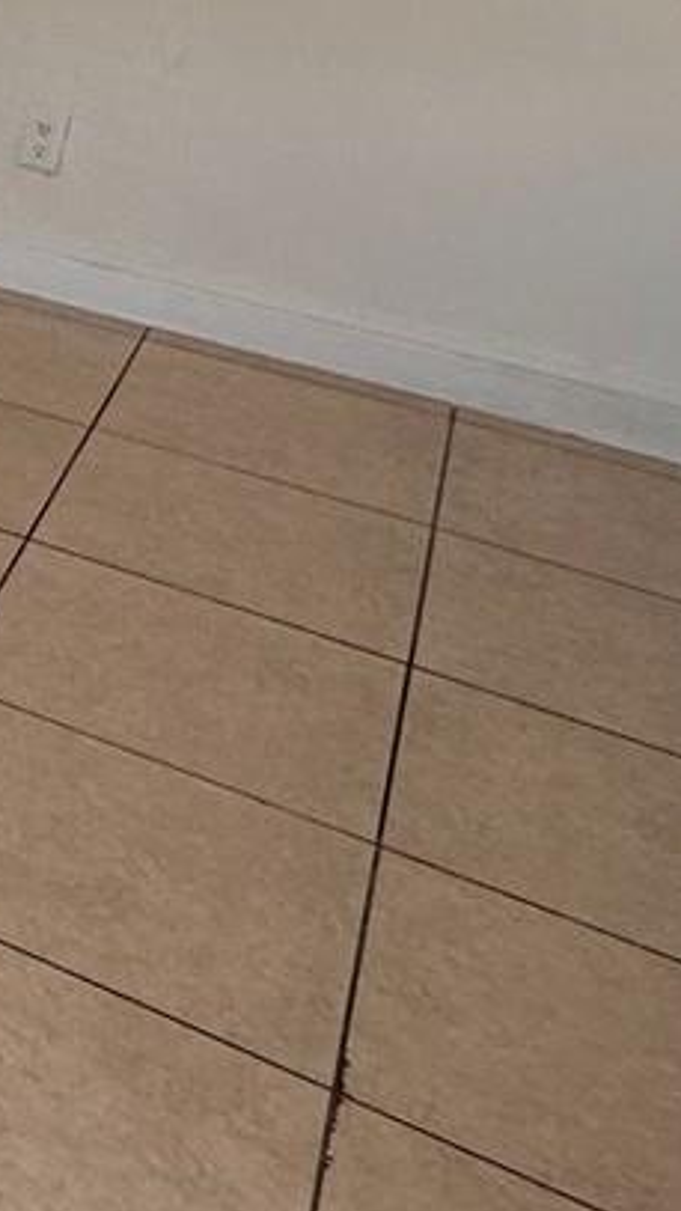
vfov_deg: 33.1
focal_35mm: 60
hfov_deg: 13.7
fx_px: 1926
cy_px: 116
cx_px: -996
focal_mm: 2.22
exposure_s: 1/99
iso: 100
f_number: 2.2
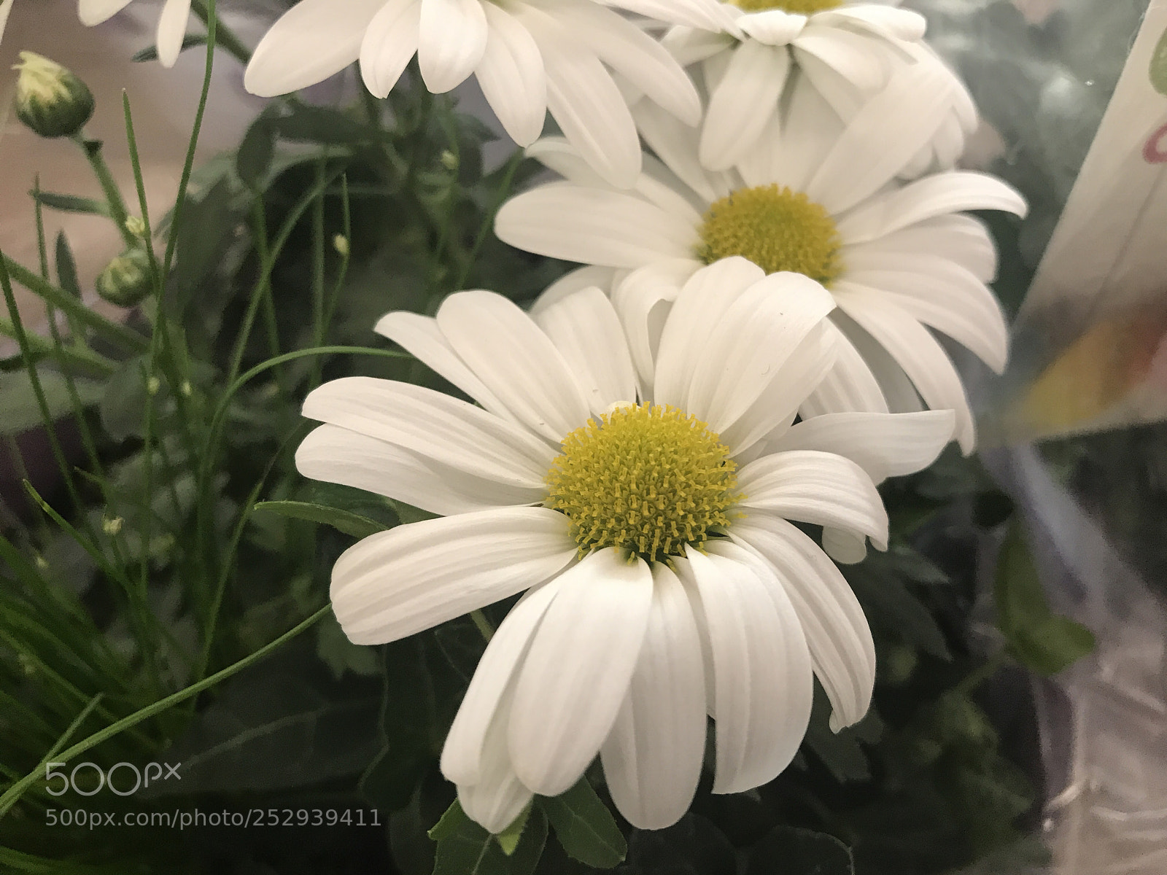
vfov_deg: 49.7
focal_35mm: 28
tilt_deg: -64.5
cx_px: 584
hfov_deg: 63.4
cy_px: 438
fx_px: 944
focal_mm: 3.99
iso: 32
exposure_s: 1/30
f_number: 1.8
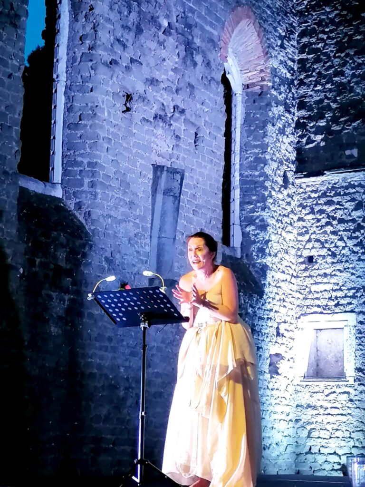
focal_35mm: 79
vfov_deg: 24.7
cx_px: 182
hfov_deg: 18.7
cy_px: 244
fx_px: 1111
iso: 200
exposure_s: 1/33.3
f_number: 1.8
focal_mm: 4.75
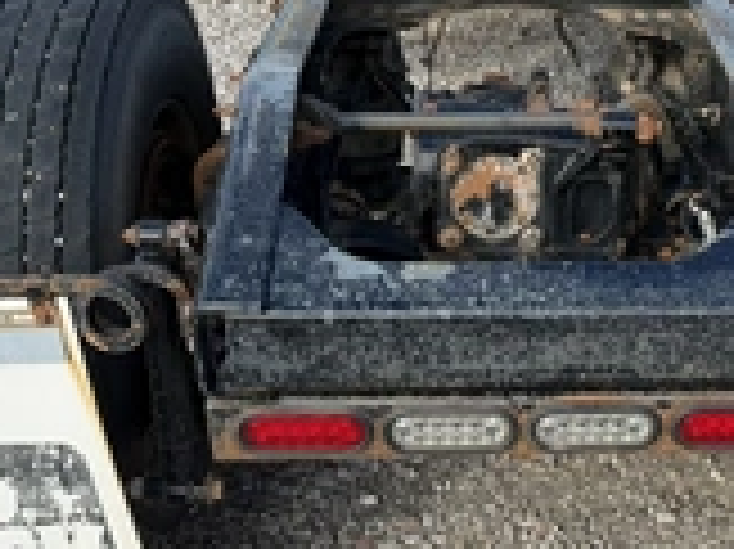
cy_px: 324
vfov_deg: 24.7
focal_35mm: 59
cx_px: 563
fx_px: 1250
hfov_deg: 32.0
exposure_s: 1/1585
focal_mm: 6.76
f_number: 1.78
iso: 80
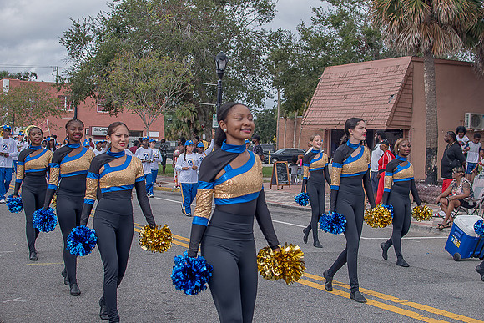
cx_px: 242
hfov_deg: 38.2
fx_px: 699
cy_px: 162
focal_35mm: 52
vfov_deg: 26.0
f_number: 4
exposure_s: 1/500
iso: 100
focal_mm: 35
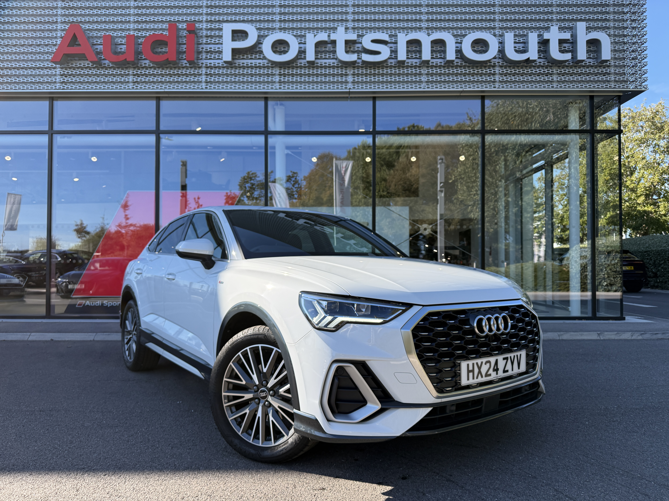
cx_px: 334
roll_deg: +0.3
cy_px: 250
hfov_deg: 71.6
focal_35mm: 24
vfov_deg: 56.8
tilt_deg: +1.6
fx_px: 464
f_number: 1.78
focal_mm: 6.76
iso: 100
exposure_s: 1/1812
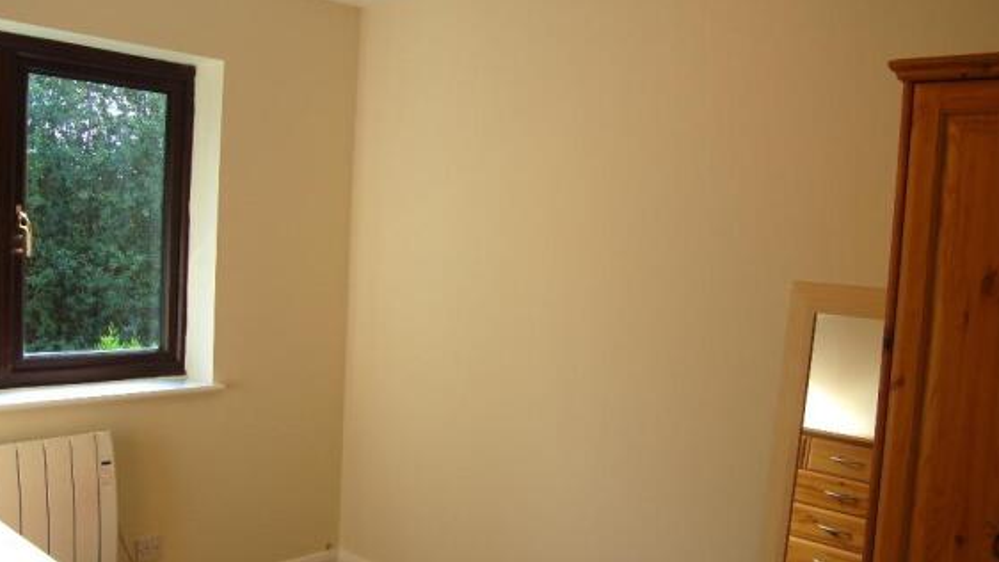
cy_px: 297
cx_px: 542
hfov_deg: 59.4
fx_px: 874
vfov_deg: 35.6
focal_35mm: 33
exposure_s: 1/125
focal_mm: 18
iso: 250
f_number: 5.6
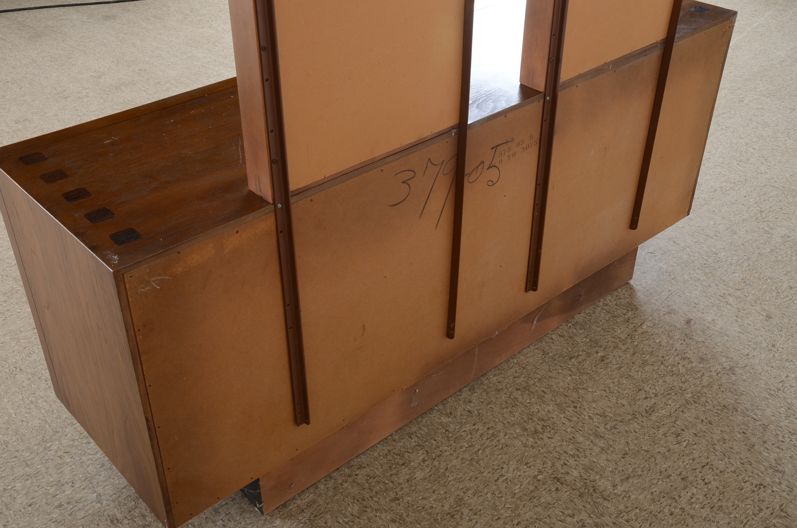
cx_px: 398
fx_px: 862
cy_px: 264
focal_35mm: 39
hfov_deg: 49.6
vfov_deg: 34.1
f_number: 11
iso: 125
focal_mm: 26
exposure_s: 1/160
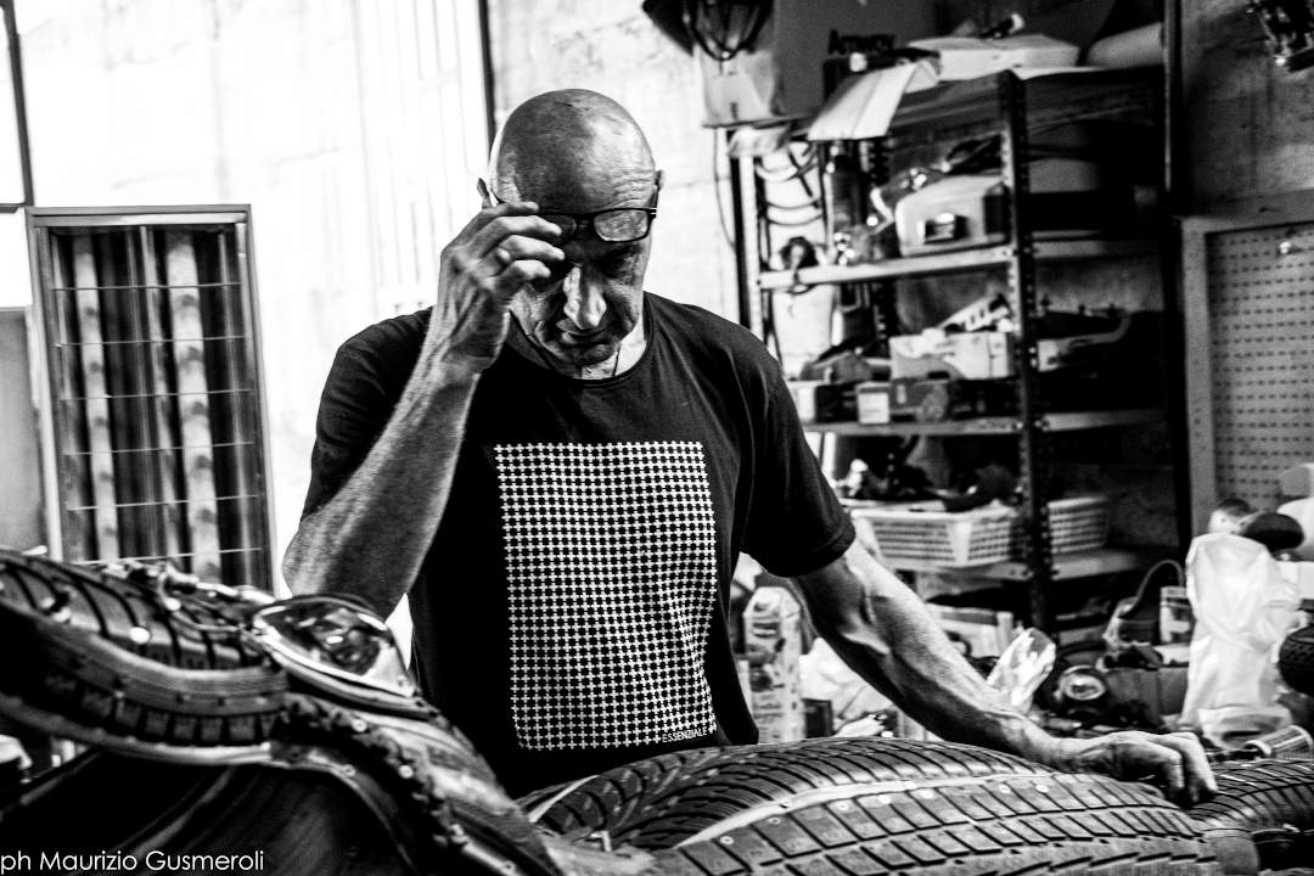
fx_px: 2190
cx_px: 657
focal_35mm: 60
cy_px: 438
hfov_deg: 33.4
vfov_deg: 22.6
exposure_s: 1/50
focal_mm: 40
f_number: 3.5
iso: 1000
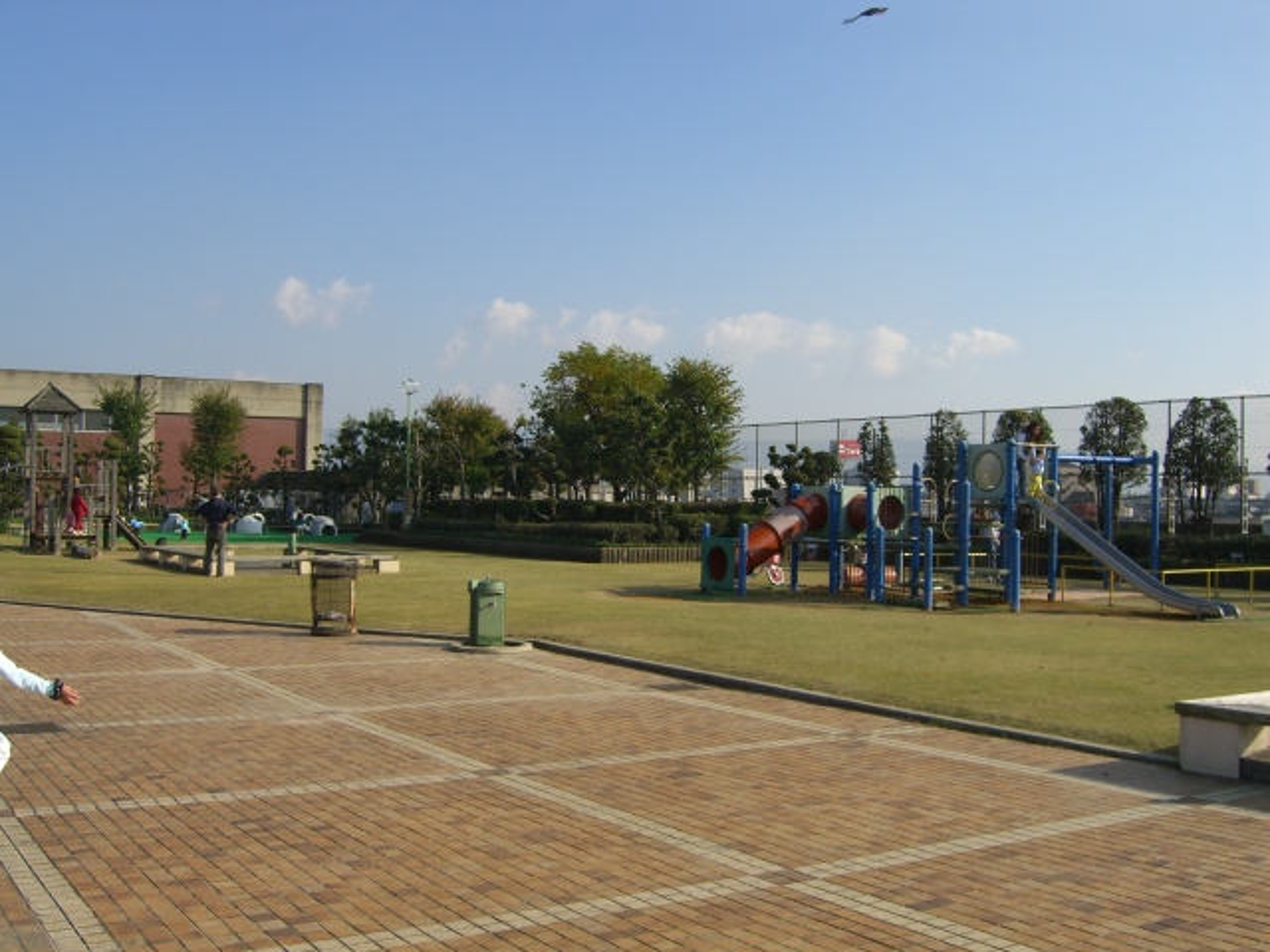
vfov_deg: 37.7
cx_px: 635
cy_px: 476
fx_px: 1394
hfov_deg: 49.0
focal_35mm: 38
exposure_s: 1/160
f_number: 8
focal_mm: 7.9
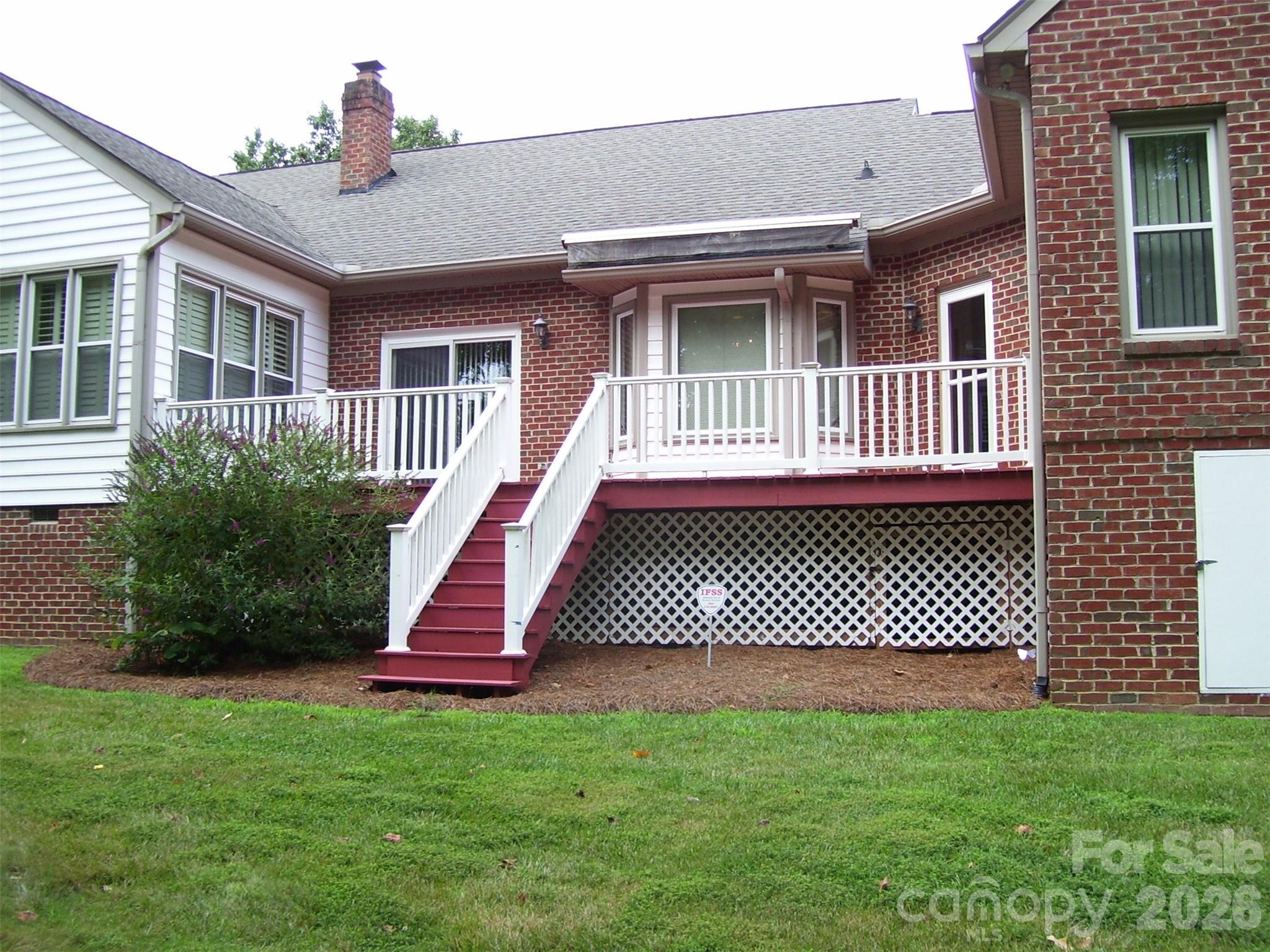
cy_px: 476
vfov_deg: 39.7
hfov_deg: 51.4
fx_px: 1321
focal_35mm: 36
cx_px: 635
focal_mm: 6
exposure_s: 1/180
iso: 80
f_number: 2.7
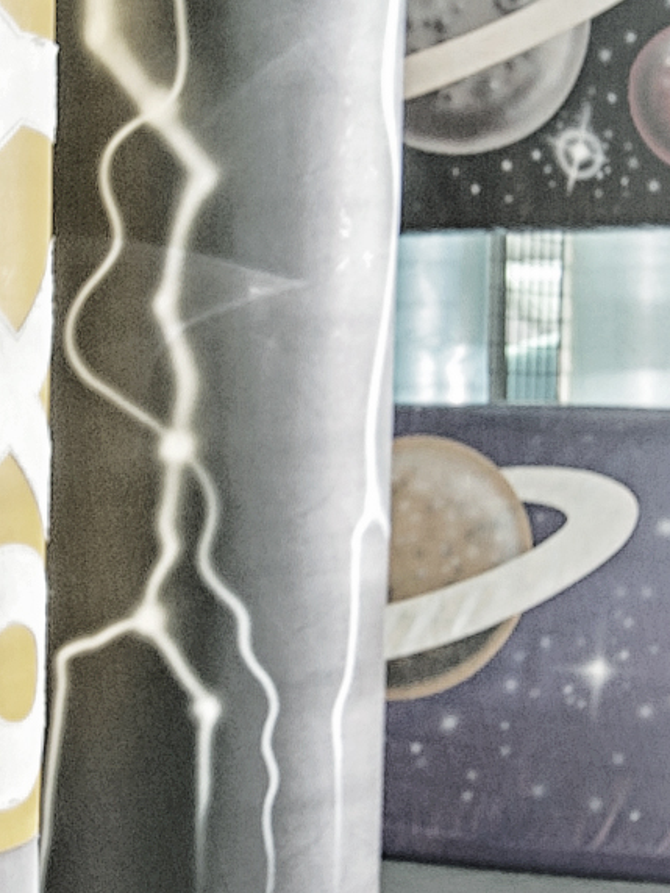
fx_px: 2787
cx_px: 348
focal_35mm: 108
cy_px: 237
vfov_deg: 18.1
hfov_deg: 13.7
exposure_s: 1.3
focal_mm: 10
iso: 100
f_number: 5
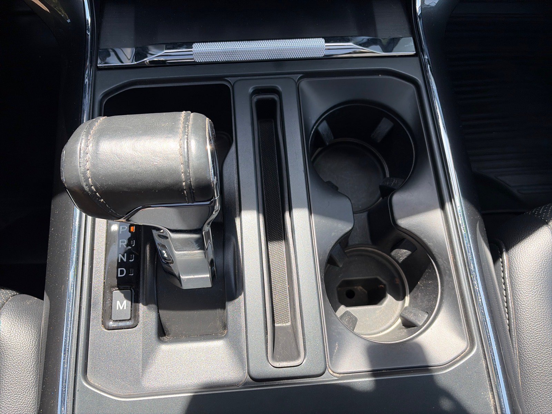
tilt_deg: -71.8
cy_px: 207
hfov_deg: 67.3
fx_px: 415
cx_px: 276
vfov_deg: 53.1
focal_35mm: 26
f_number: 1.6
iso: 64
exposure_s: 1/371
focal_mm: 5.96
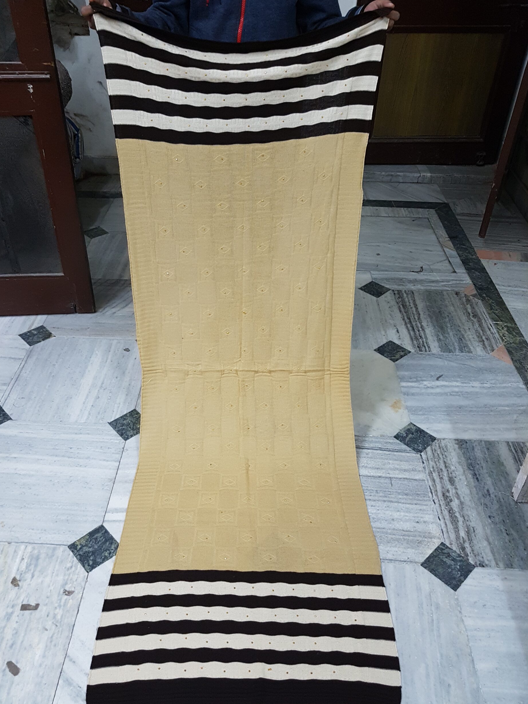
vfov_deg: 65.3
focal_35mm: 27
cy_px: 354
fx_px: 549
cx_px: 256
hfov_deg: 51.4
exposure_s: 1/10
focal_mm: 4.2
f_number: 1.7
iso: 200
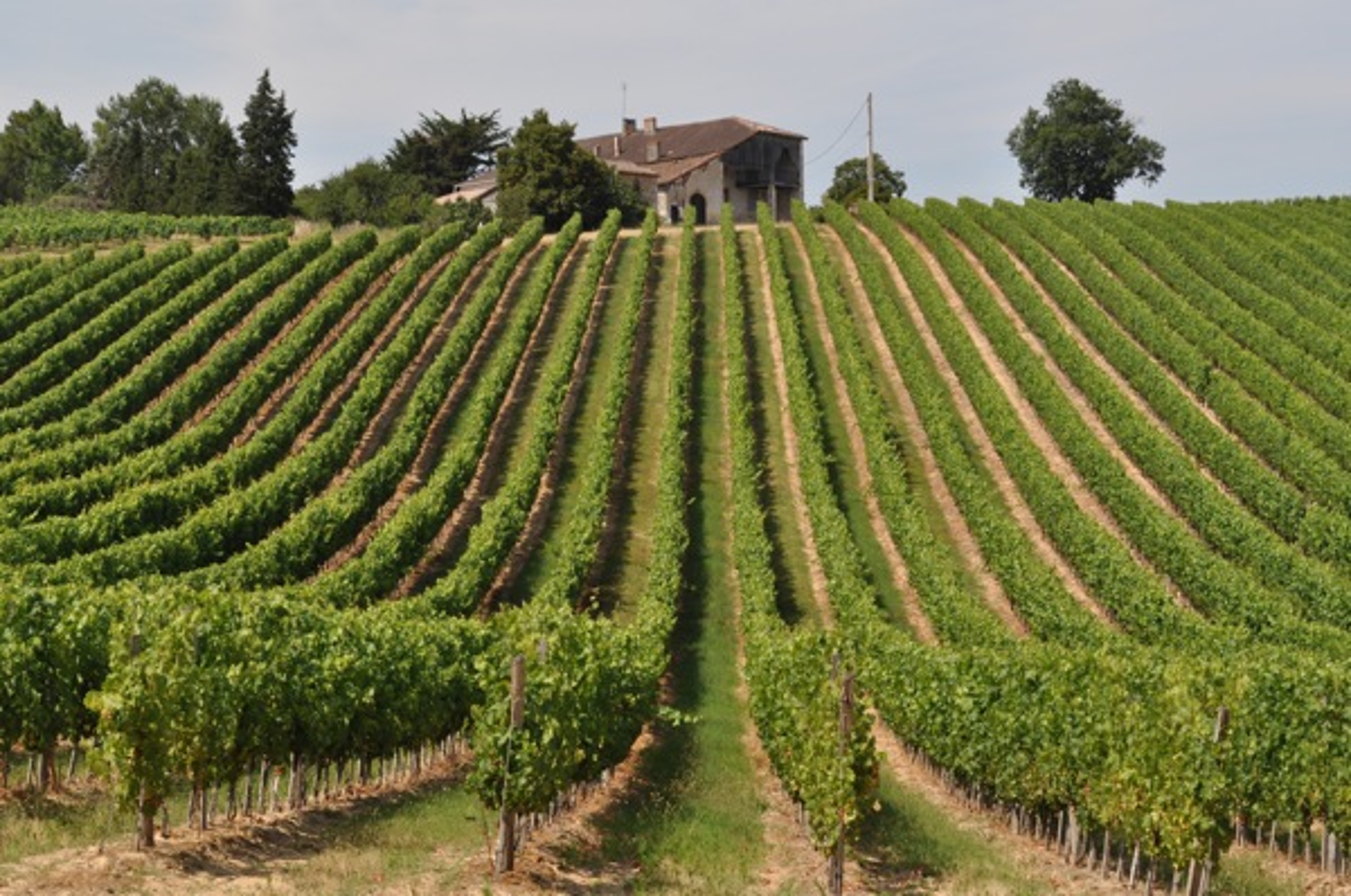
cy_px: 448
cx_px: 676
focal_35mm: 82
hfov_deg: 24.7
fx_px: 3091
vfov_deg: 16.5
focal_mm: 55
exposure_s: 1/400
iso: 200
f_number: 10
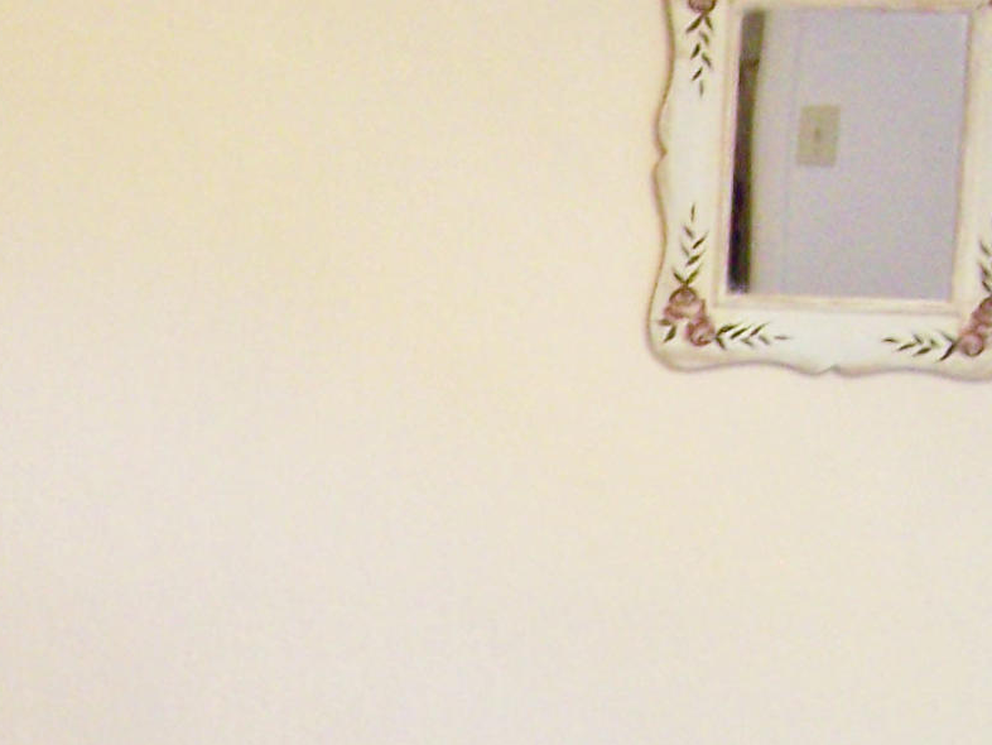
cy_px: 1067
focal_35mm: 145
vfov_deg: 10.0
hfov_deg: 13.2
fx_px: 4157
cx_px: -204
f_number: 2.8
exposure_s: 1/20
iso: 160
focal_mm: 6.3
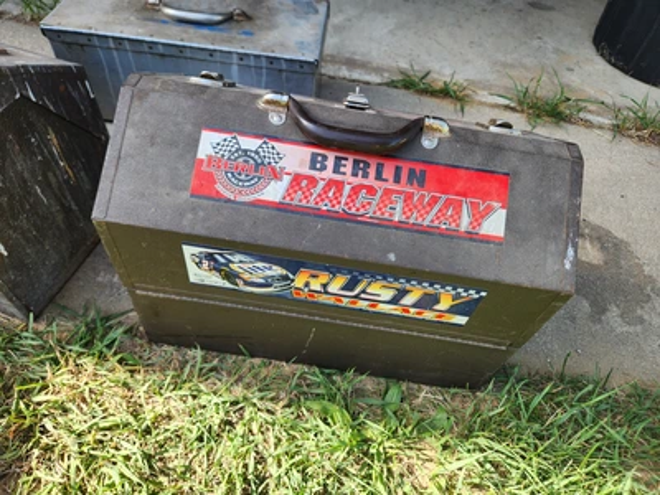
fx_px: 439
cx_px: 330
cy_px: 248
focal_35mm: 23
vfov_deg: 58.9
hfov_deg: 73.9
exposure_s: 1/180
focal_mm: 5.4
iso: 20
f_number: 1.8
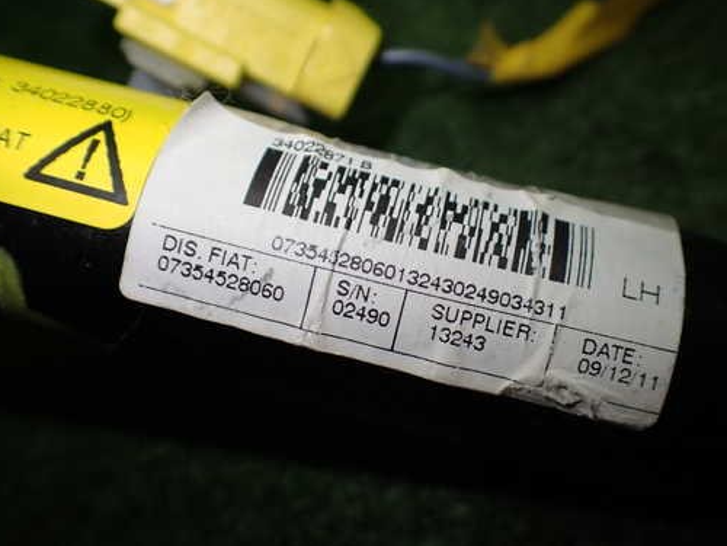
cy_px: 275
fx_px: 756
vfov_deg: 39.7
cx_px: 397
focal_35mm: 36
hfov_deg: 51.3
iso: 100
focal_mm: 5.4
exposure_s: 1/200
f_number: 2.3
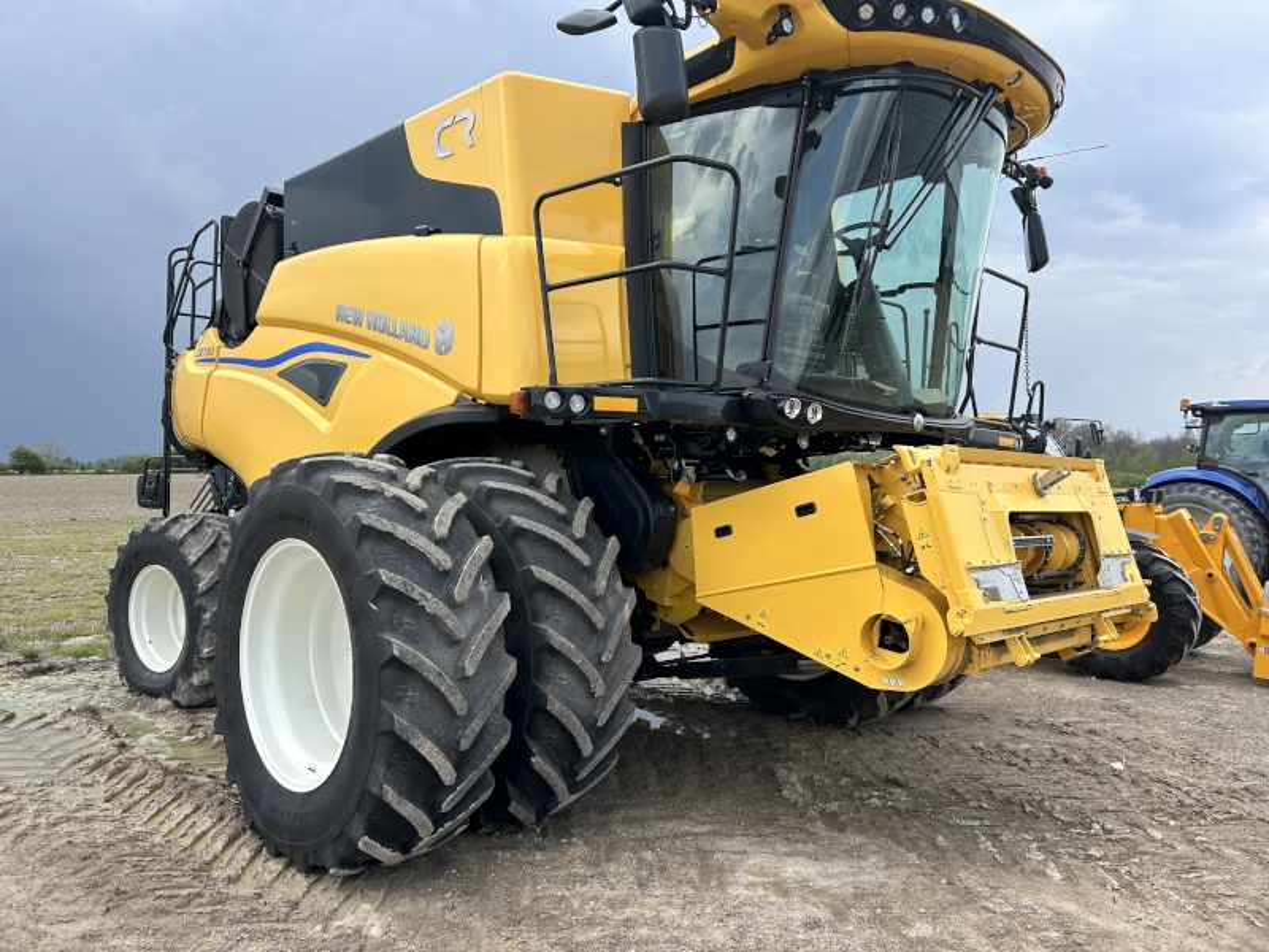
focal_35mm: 26
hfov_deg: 67.3
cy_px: 476
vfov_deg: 53.1
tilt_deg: +0.2
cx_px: 634
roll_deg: -0.2
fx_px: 953
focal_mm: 5.7
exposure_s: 1/797
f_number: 1.5
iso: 50
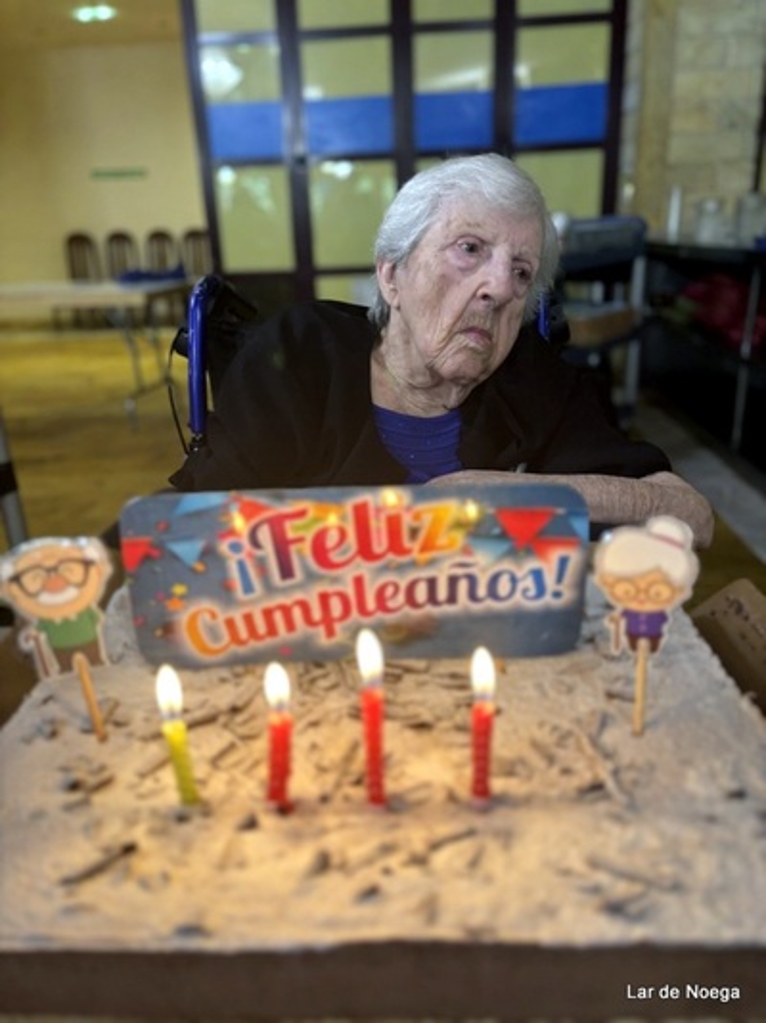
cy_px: 512
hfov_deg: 53.0
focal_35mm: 26
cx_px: 383
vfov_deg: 67.3
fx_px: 768
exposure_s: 1/60
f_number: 1.6
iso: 250
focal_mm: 5.96
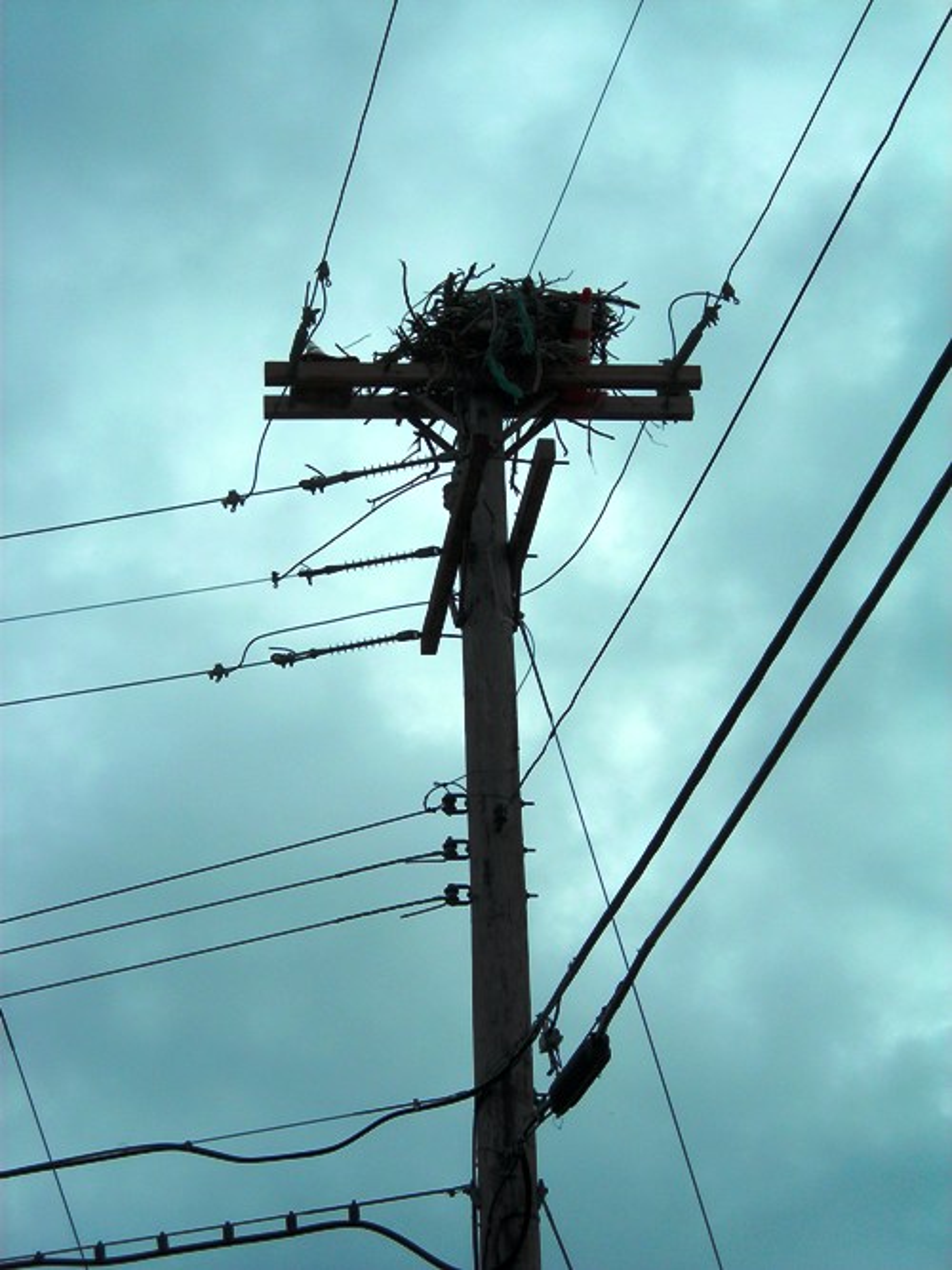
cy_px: 635
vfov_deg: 21.8
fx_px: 3301
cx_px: 476
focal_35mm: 90
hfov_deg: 16.4
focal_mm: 14.8
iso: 50
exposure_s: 1/460
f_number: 4.6
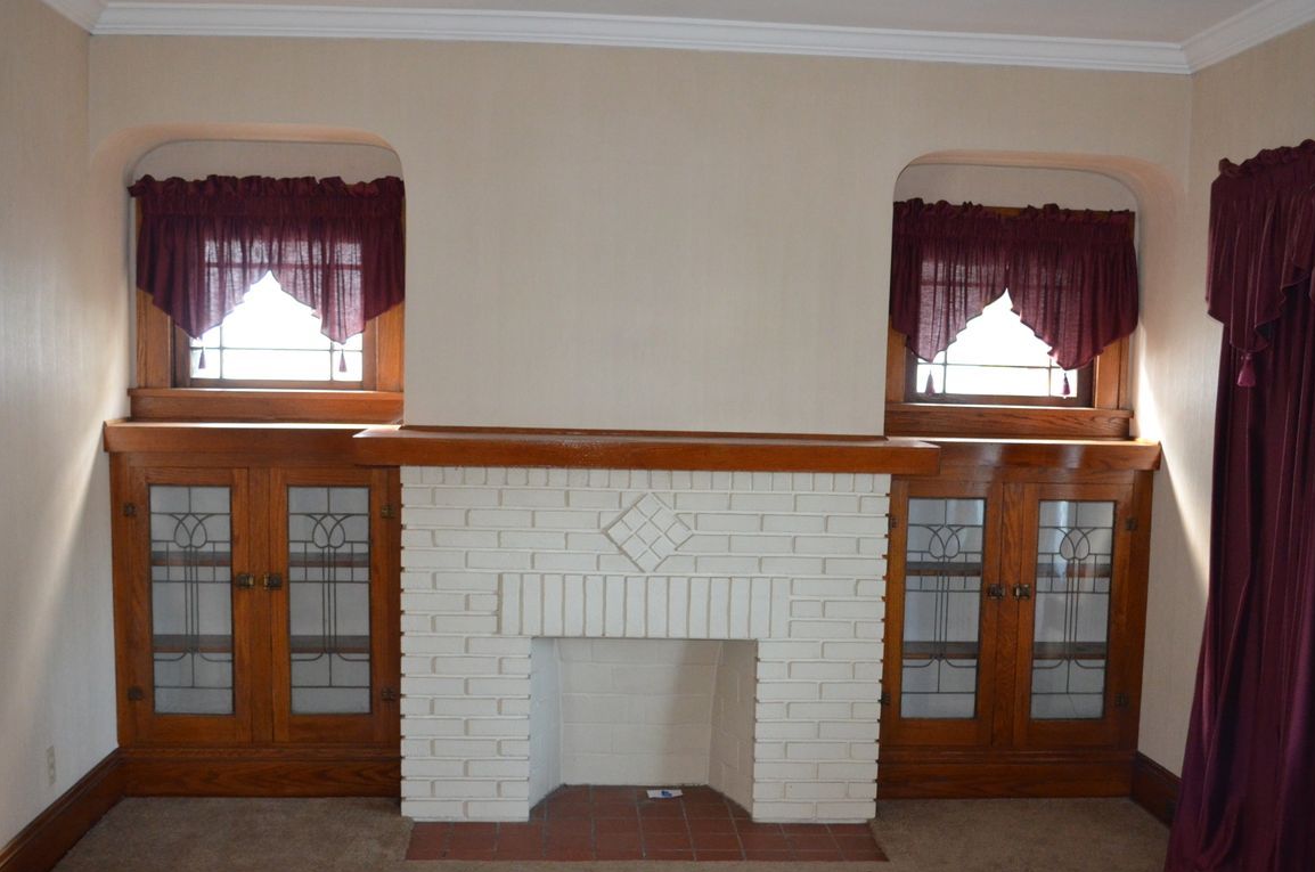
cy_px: 530
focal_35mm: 39
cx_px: 689
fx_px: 1422
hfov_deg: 49.6
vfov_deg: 34.0
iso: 2200
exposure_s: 1/60
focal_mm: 20
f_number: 3.8
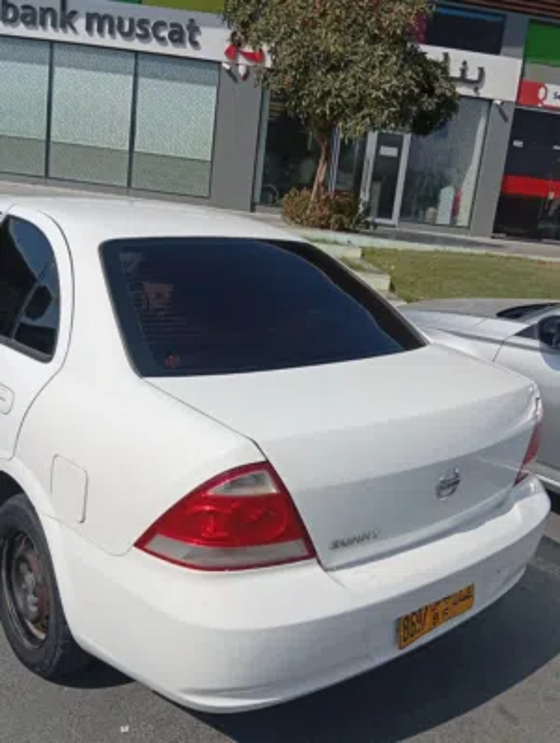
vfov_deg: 55.3
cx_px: 280
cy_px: 372
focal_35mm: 33
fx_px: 710
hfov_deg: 43.1
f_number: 1.8
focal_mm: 3.96
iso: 51
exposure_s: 1/1508
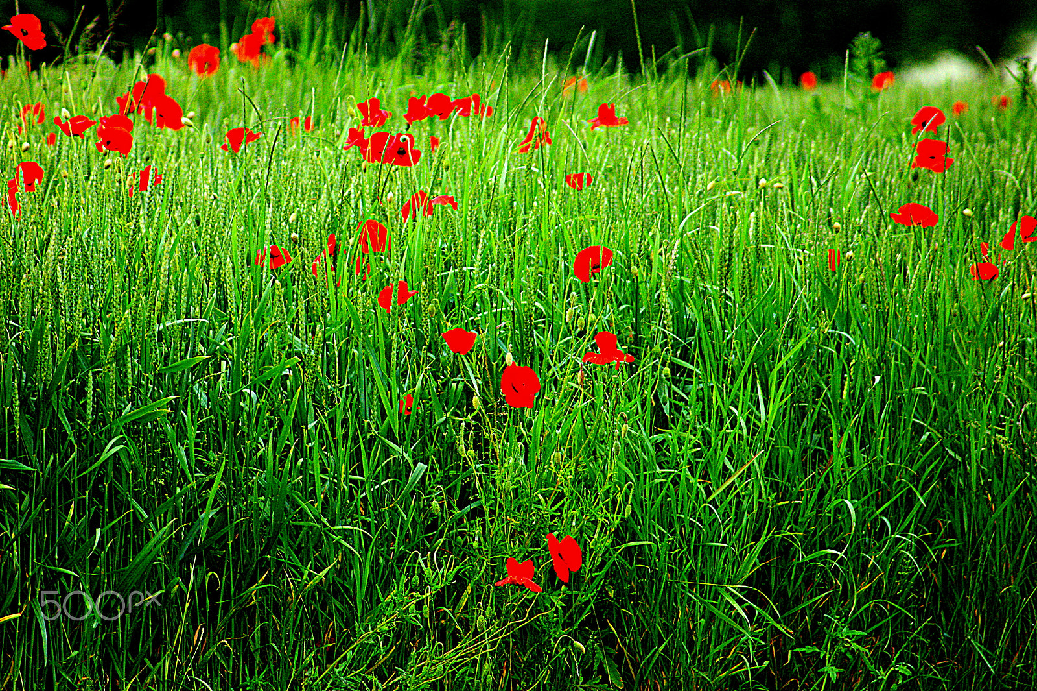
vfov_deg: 3.1
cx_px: 518
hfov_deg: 4.6
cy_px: 346
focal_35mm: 450
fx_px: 12955
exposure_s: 1/500
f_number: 5.6
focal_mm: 300
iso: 400
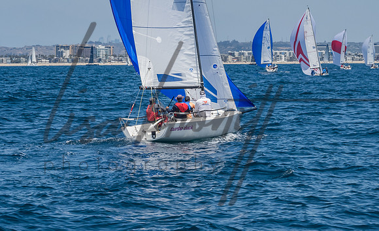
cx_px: 155
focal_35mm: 190
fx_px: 1950
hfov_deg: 11.1
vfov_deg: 6.8
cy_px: 149
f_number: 14
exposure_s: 1/800
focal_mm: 105
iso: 640
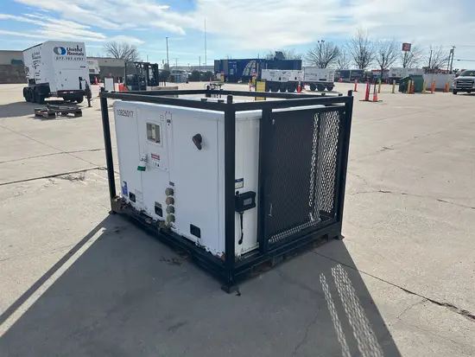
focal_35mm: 26
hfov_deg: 67.3
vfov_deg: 53.1
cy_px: 178
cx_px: 238
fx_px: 357
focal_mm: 5.1
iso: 50
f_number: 1.6
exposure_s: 1/4484
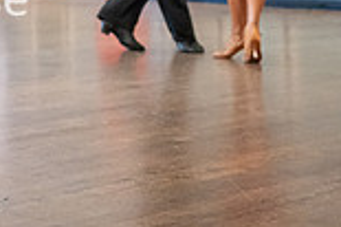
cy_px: -169
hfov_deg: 14.3
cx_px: -211
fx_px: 1240
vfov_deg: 9.9
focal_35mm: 131
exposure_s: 1/500
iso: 6400
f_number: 2
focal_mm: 35
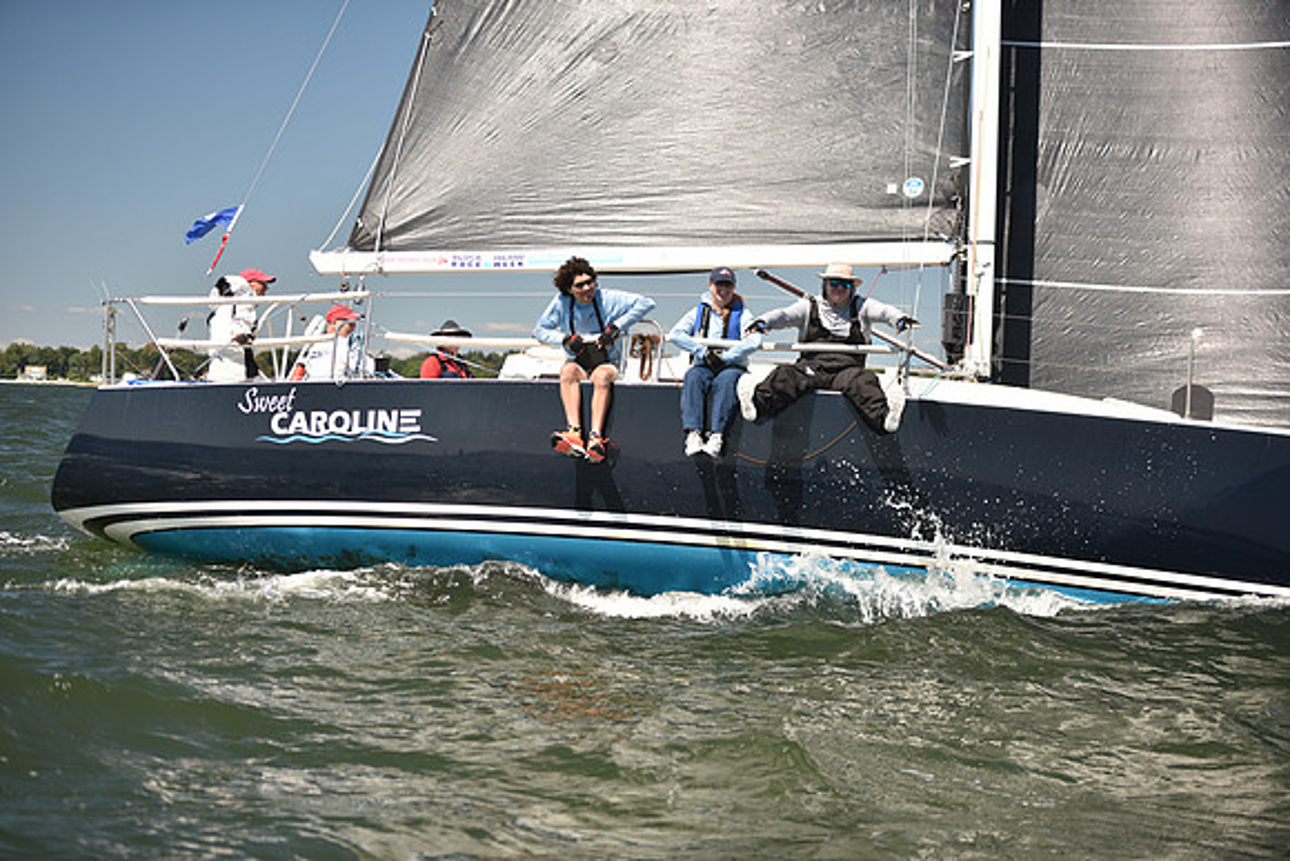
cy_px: 430
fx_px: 2509
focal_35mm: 70
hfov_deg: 28.8
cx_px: 645
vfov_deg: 19.5
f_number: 2.8
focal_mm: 70
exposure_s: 1/1250
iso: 250
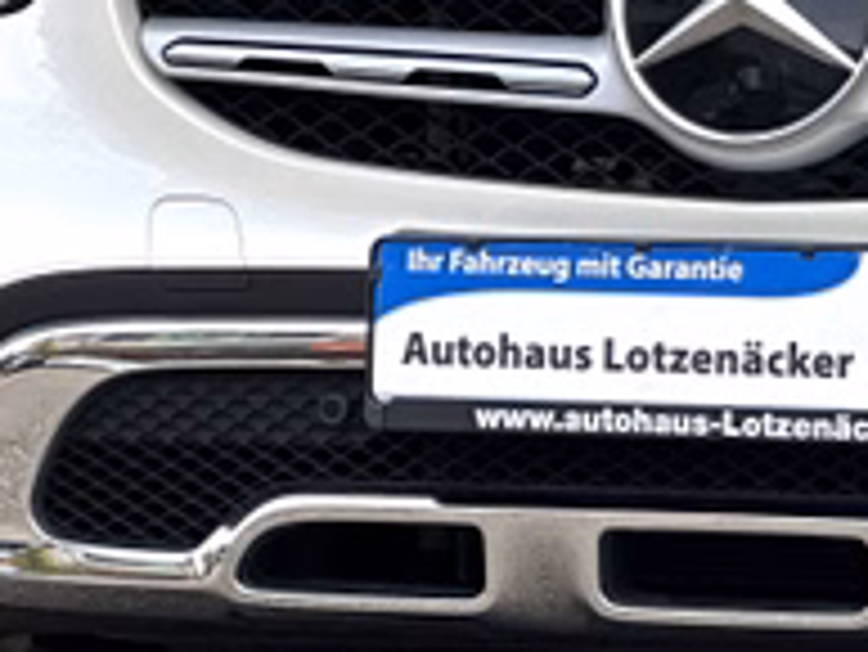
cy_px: 18
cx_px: 1354
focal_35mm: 319
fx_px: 8004
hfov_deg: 6.1
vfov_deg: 4.7
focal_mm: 9
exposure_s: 1/285
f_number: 2.8
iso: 32
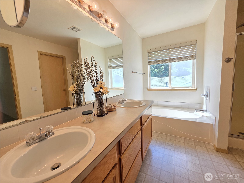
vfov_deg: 89.9
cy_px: 92
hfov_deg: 106.2
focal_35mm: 13
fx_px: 92
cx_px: 122
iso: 50
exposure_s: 1/120
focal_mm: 2.2
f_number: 1.9
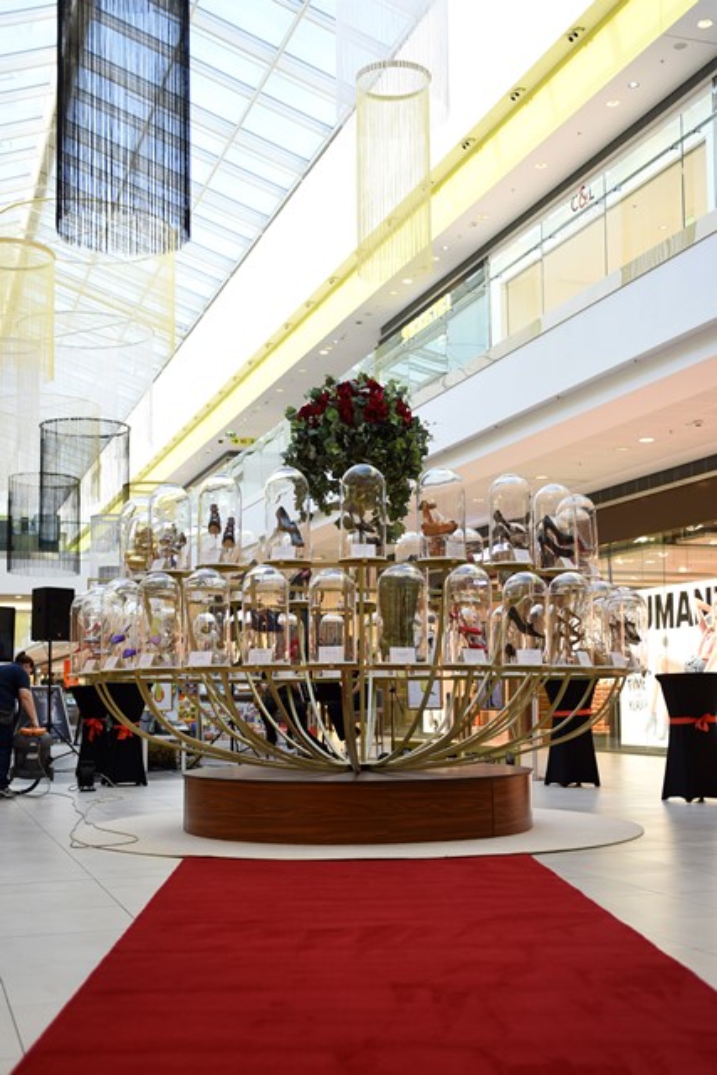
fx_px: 1135
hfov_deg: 35.1
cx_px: 358
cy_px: 538
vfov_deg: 50.7
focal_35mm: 38
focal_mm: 38
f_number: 2.8
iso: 640
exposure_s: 1/250
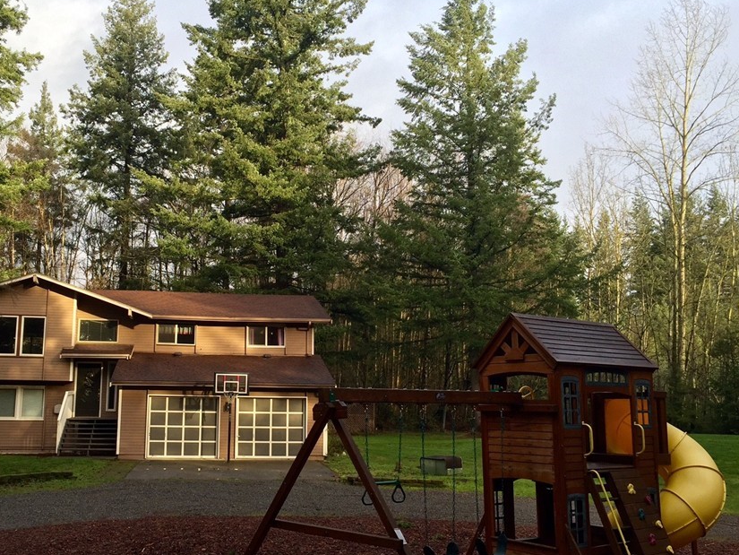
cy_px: 308
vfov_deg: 39.6
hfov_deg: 50.9
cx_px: 287
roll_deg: -0.8
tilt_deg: +6.1
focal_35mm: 36
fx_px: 769
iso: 32
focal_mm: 4.15
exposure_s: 1/253
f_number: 2.2
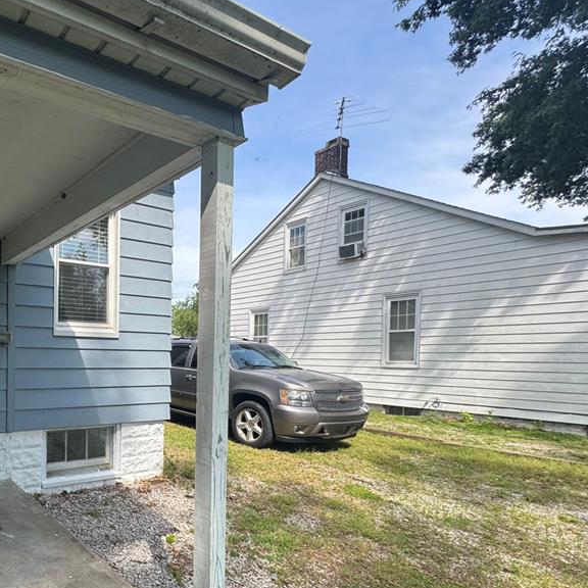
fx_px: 423
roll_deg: -0.4
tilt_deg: +3.1
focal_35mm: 22
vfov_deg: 68.6
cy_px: 366
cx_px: 82
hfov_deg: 61.1
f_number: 2.2
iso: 40
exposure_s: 1/713
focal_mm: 2.22
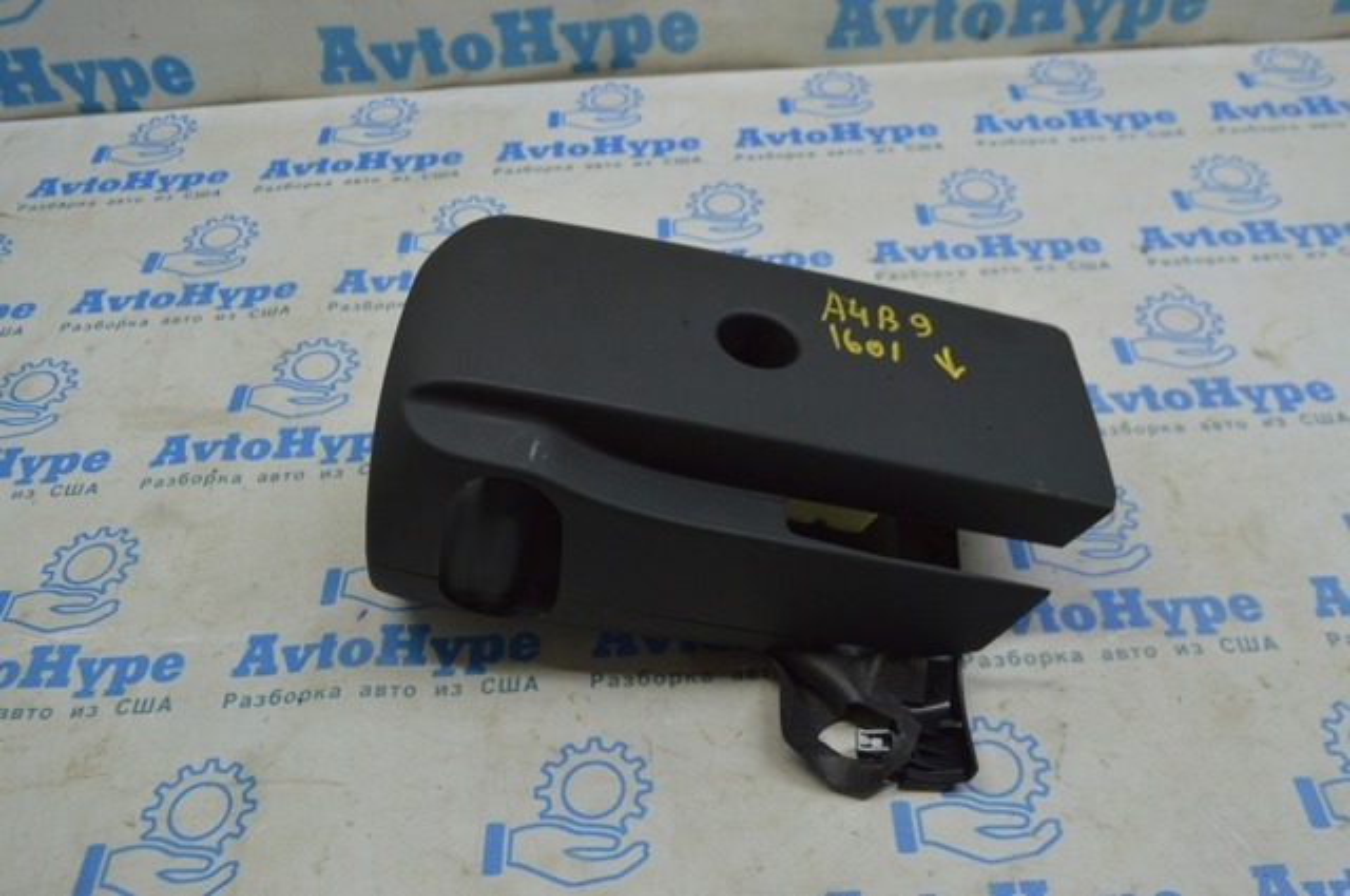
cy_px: 448
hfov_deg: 57.3
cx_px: 675
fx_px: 1236
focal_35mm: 33
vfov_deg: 39.9
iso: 400
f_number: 5.6
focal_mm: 22
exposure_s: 1/40
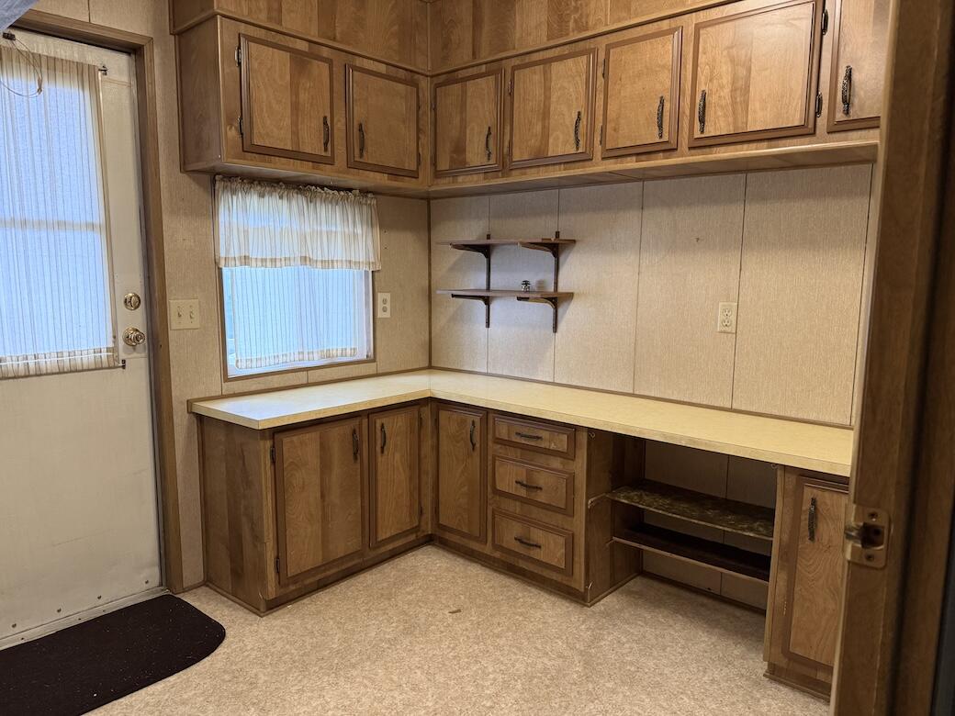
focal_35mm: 24
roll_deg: -1.0
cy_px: 358
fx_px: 662
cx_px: 478
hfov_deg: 71.6
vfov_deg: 56.8
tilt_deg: -7.8
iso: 400
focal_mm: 6.76
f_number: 1.78
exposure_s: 1/120
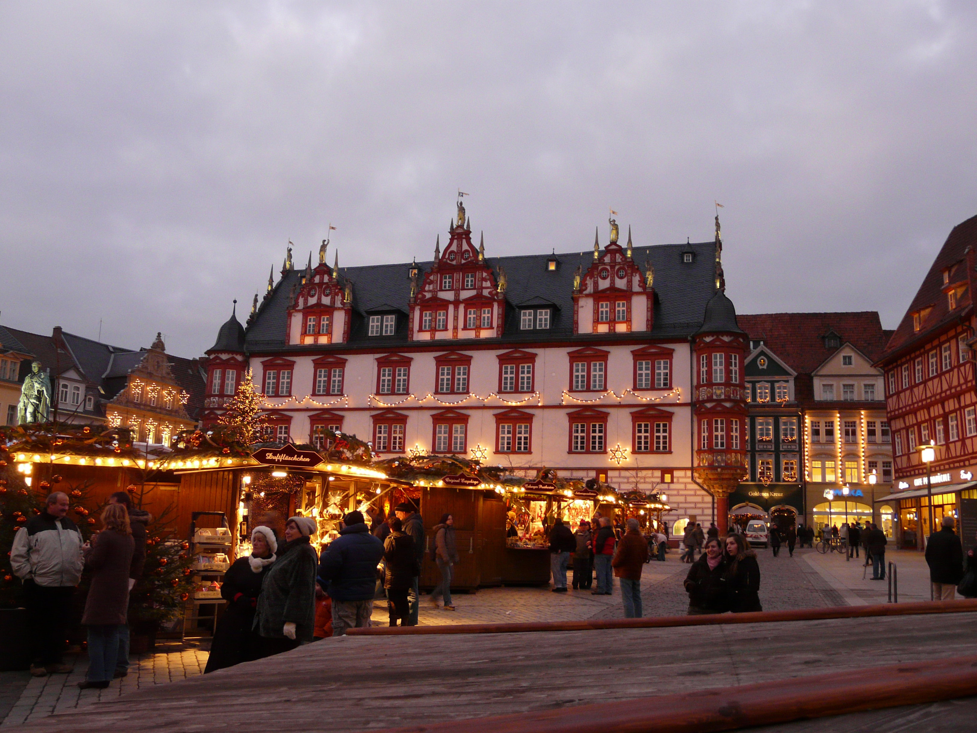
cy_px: 366
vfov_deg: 42.9
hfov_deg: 55.4
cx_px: 488
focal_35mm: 33
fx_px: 931
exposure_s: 1/8
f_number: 2.8
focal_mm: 5.4
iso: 200
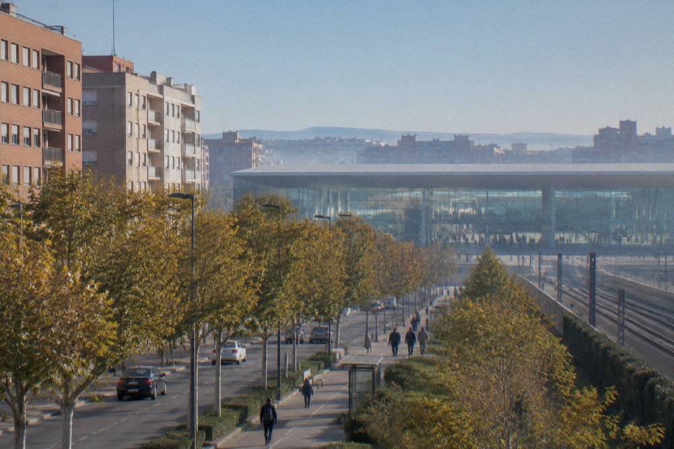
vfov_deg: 13.0
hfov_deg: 19.5
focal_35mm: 105
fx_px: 1965
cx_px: 337
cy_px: 224
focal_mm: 105
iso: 1000
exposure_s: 1/60
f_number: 5.6
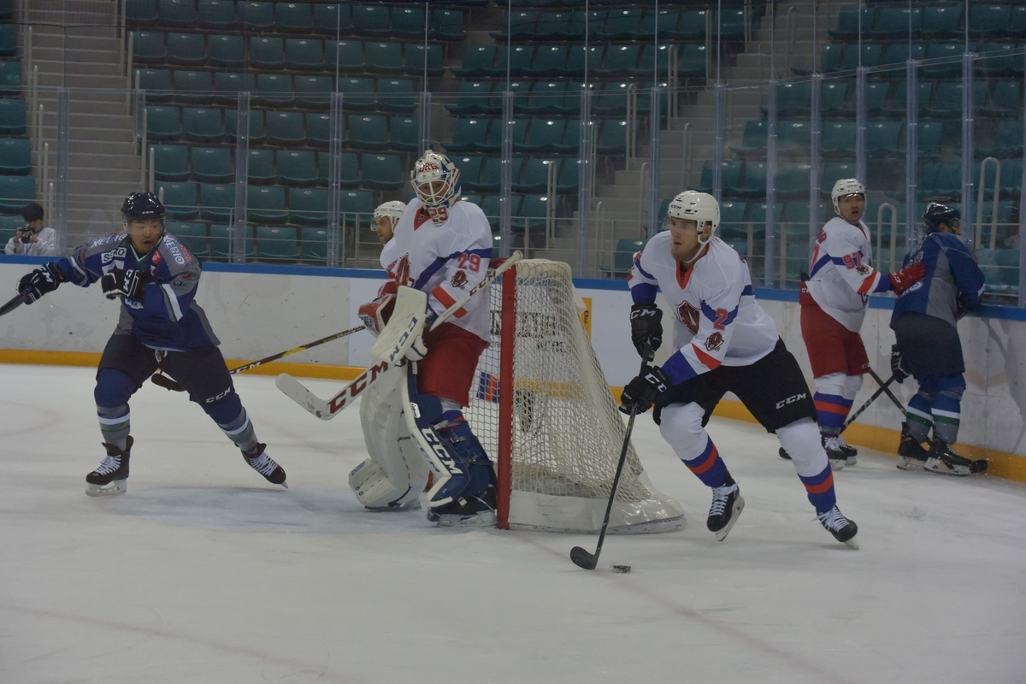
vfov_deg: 12.8
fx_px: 3049
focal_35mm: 107
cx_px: 513
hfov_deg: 19.1
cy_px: 342
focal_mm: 39.8
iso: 720
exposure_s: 1/500
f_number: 4.5
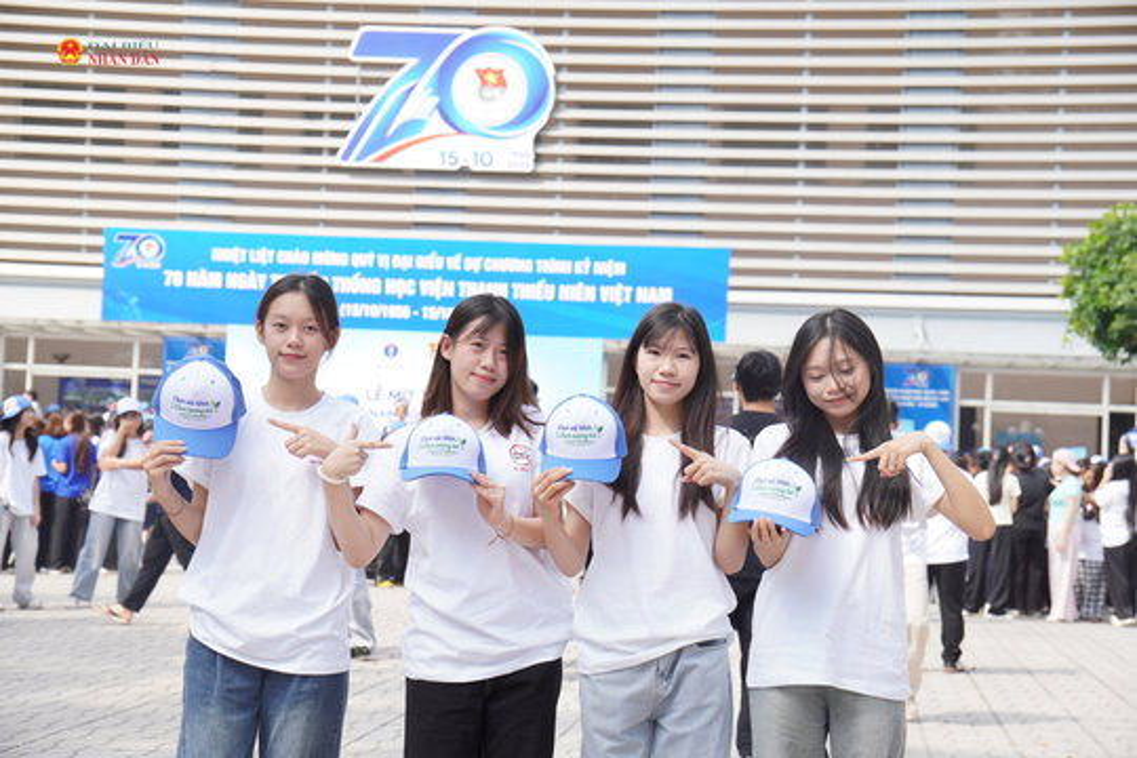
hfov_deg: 29.2
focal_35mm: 69
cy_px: 379
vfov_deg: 19.7
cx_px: 568
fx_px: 2179
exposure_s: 1/250
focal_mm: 46
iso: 100
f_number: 4
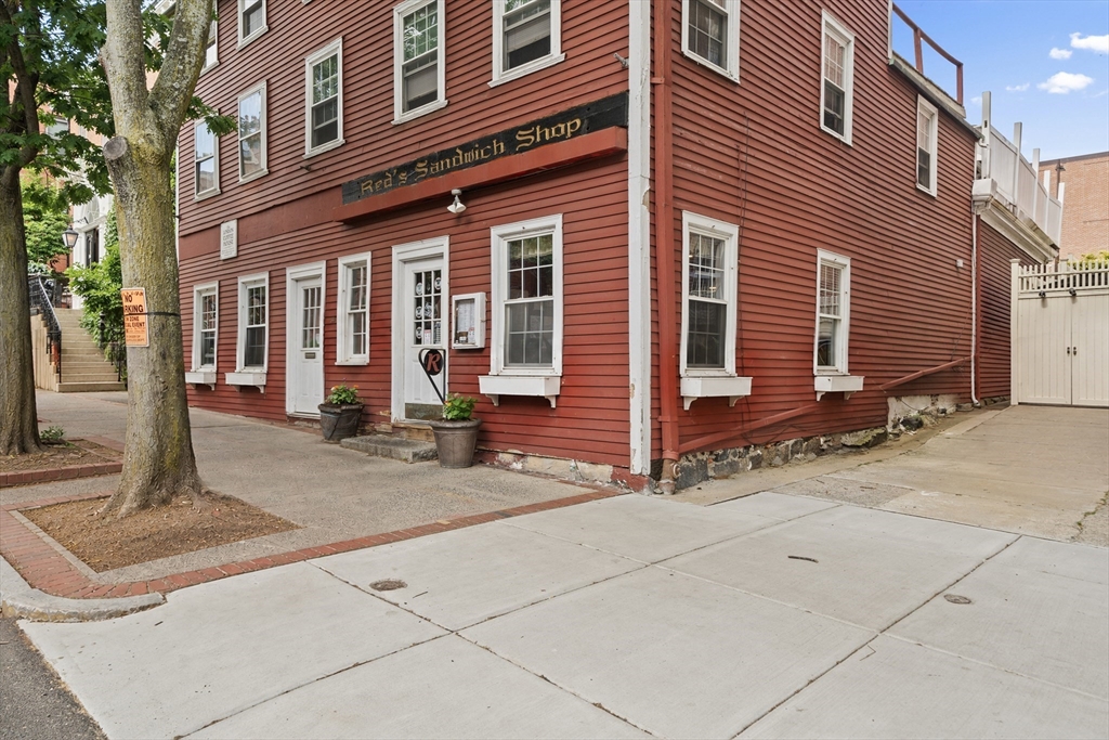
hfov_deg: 76.1
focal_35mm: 23
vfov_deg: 55.1
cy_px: 370
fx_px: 709
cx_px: 554
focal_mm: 23
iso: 320
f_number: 8
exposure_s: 1/125
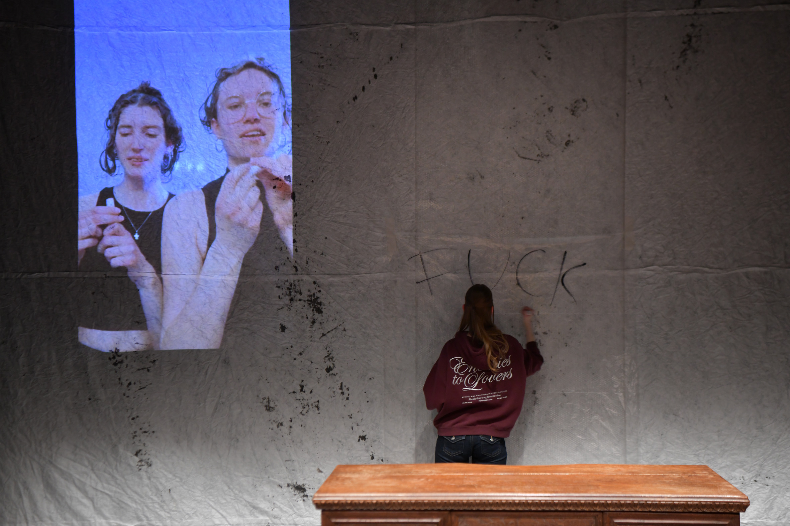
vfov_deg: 23.4
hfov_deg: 34.5
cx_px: 395
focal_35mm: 58
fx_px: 1273
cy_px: 263
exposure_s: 1/80
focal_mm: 58
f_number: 4
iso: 1600
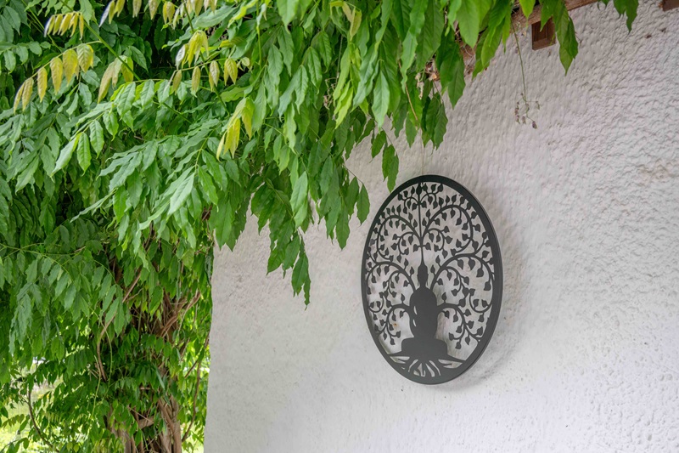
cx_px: 340
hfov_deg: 54.4
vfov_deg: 37.8
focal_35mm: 35
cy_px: 226
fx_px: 660
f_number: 5.6
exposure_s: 1/40
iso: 200
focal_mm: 35
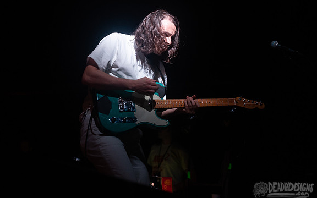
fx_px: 803
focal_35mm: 93
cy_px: 63
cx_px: 112
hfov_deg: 22.2
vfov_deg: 14.0
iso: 1600
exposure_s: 1/100
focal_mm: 70
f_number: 3.2
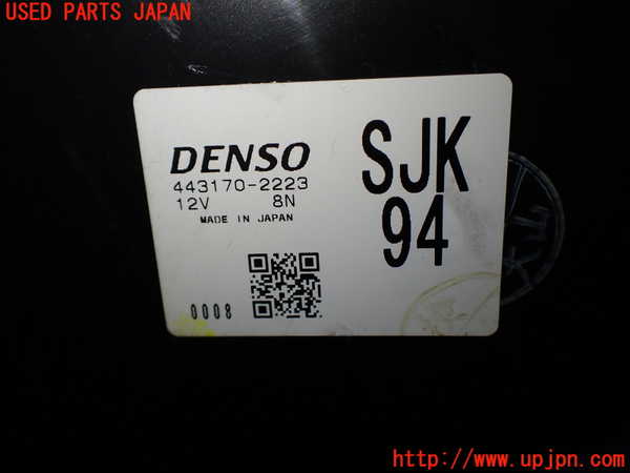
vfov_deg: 46.8
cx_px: 315
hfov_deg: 60.0
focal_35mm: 30
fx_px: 546
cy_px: 236
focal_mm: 5.4
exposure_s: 1/200
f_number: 2.3
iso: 100
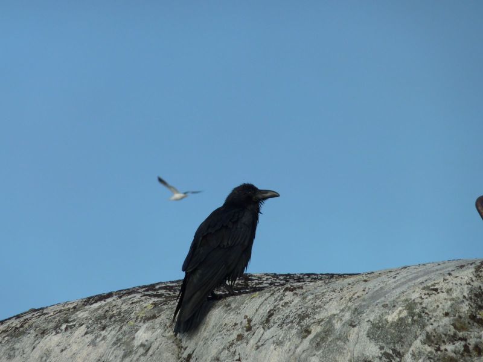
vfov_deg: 5.0
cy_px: 181
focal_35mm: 300
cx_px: 242
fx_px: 4186
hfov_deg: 6.6
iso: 80
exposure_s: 1/500
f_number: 5.6
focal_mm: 49.2
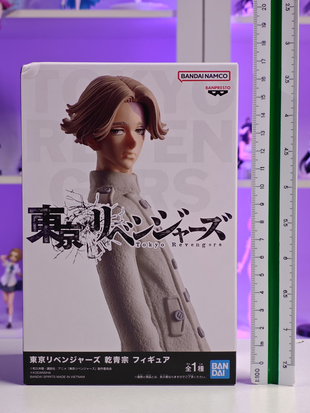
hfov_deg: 18.4
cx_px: 155
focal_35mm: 80
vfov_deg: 24.4
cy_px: 206
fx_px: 955
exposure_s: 1/17.1
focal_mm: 7.48
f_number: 2.4
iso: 400
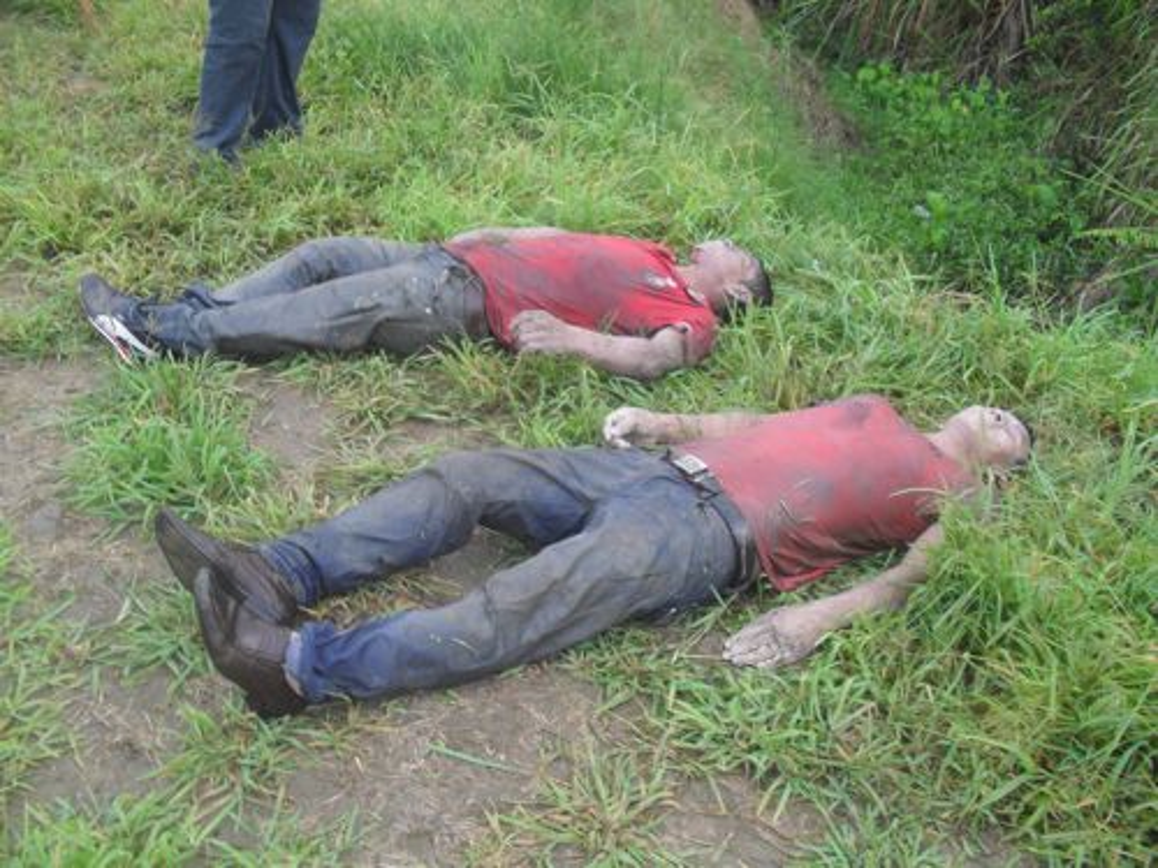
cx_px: 579
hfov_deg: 52.6
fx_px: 1171
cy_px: 434
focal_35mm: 35
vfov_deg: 40.7
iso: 100
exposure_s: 1/60
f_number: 3.2
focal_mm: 6.3
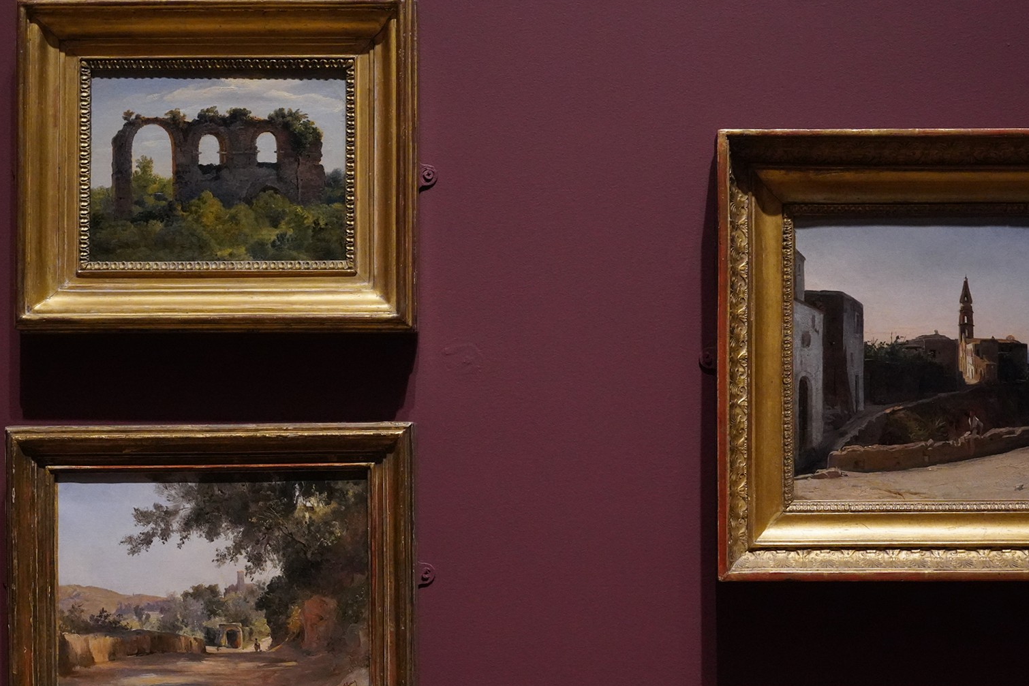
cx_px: 648
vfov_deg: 27.5
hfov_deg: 40.0
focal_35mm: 49
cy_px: 384
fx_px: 1401
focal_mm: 37
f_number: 8
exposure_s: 1/100
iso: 8000
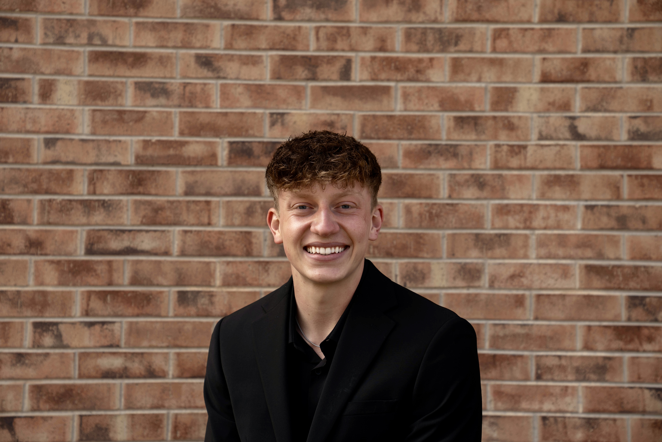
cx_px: 331
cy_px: 221
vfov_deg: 19.5
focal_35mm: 70
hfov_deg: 28.8
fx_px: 1287
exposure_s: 1/60
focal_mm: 70
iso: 250
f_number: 4
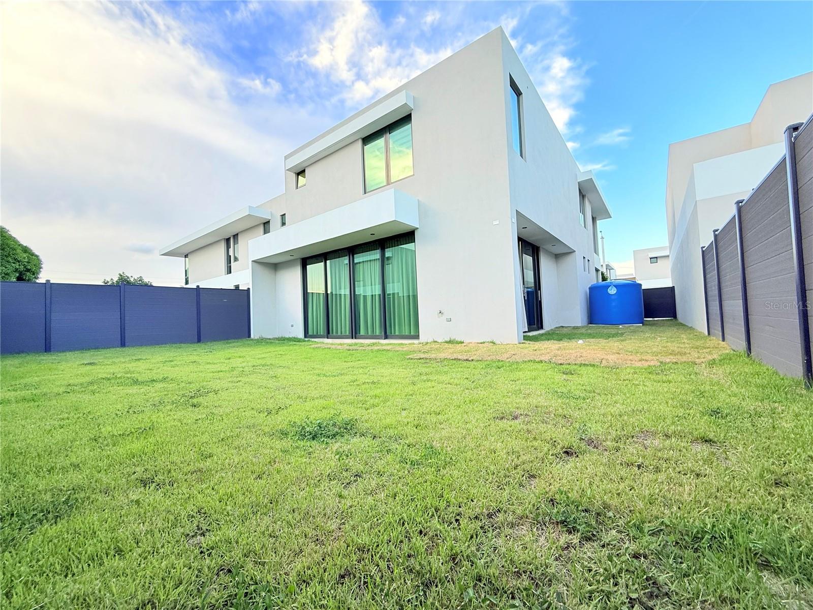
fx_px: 329
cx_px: 406
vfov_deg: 85.7
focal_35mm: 14
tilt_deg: +2.1
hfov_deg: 102.1
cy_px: 305
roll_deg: +2.4
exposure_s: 1/99
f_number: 2.2
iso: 64
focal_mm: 2.22
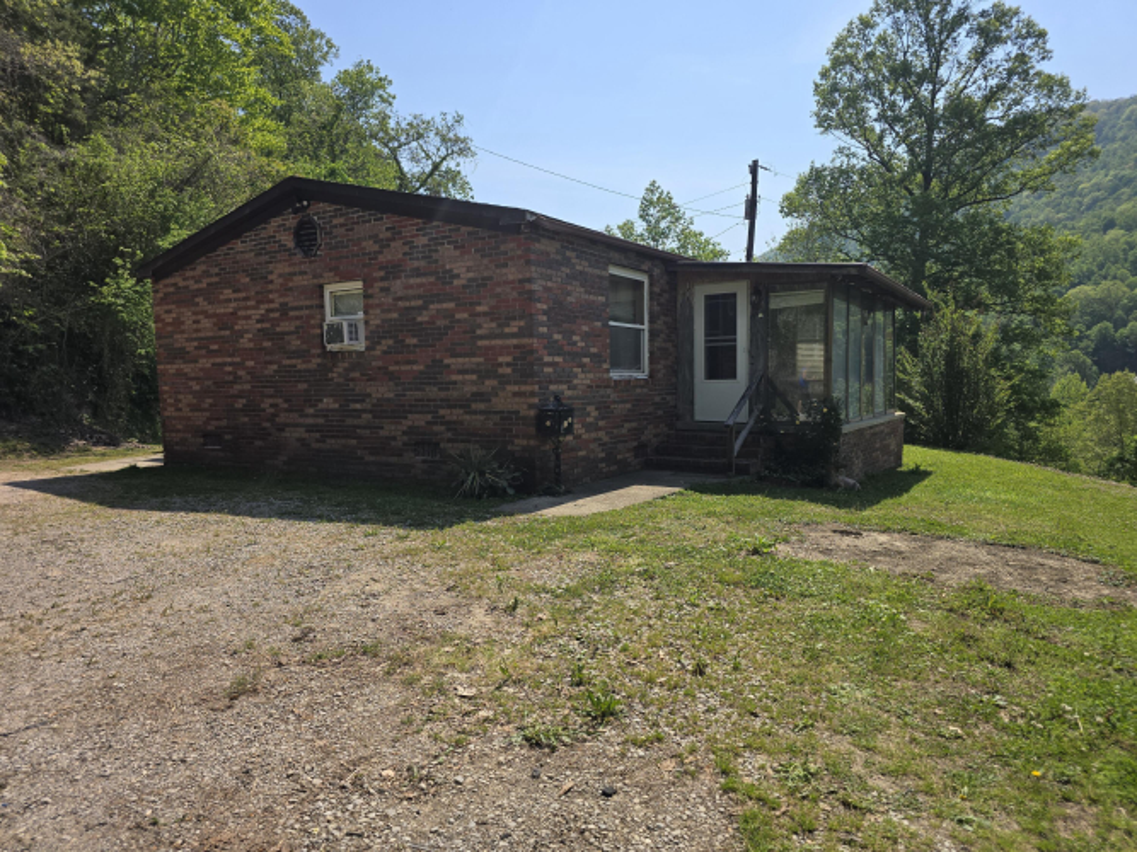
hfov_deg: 73.9
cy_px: 426
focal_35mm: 23
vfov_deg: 58.9
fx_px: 755
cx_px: 568
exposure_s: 1/892
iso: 12
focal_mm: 6.3
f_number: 1.7
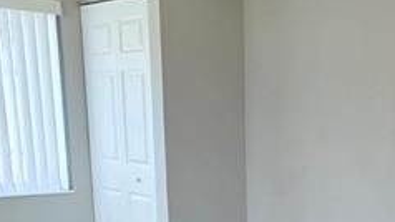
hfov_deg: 33.1
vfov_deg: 18.0
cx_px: 329
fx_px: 639
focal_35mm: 61
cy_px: 311
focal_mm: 2.2
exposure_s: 1/120
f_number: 1.9
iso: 64
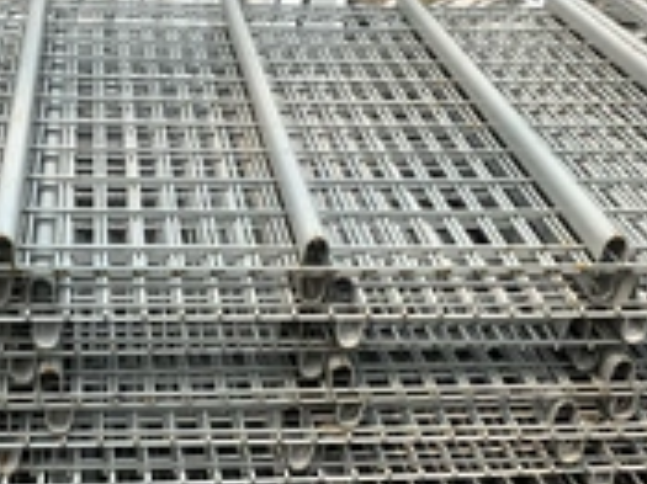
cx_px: 281
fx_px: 1326
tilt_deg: -29.5
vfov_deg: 20.4
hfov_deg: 27.4
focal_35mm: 71
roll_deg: -1.1
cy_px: 417
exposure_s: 1/754
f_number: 2.4
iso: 25
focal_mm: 3.3
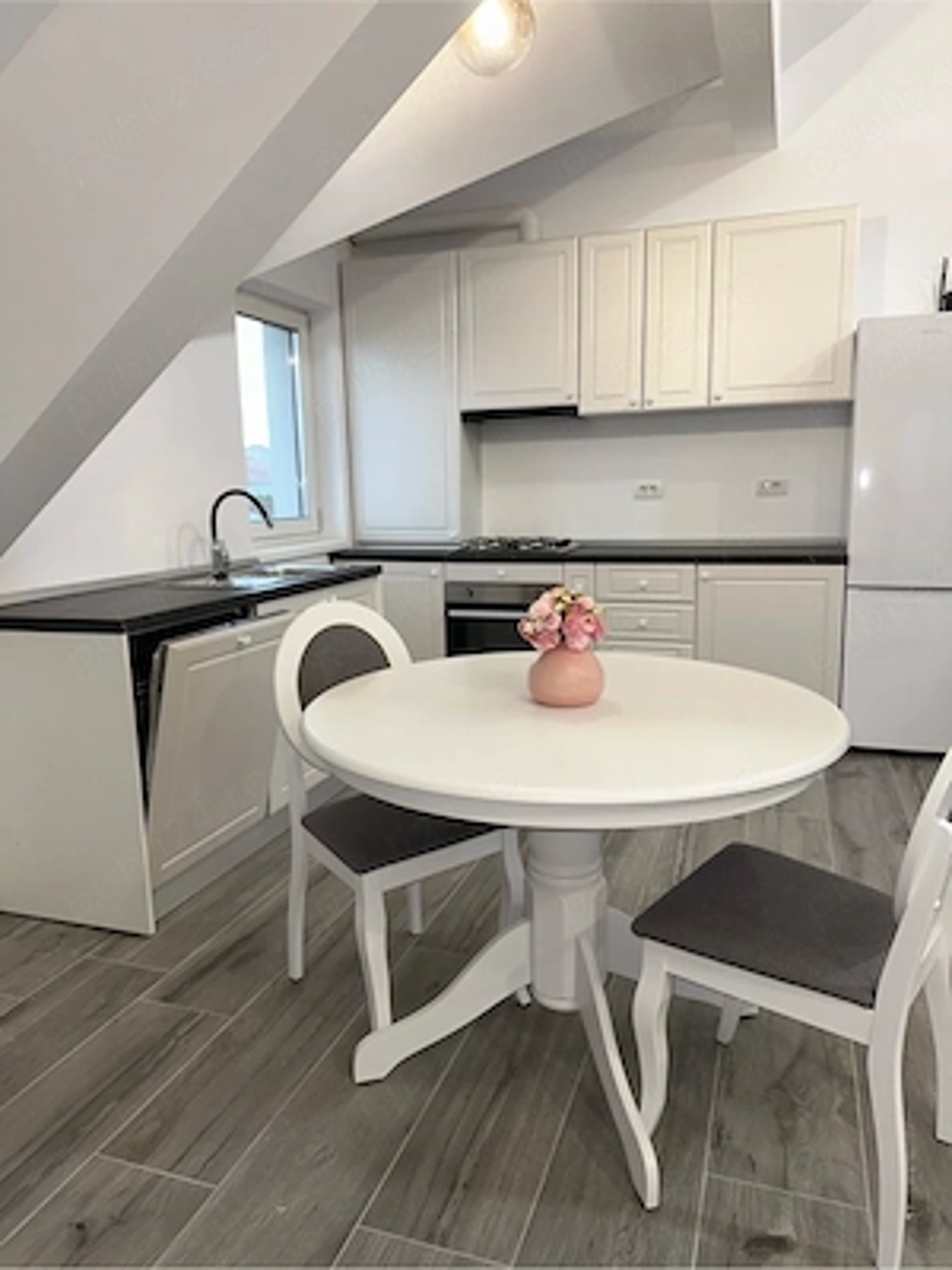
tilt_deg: -8.8
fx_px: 880
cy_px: 635
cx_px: 476
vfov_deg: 71.6
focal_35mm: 24
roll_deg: +1.7
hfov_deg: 56.8
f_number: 1.78
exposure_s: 1/33
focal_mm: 6.86
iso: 80
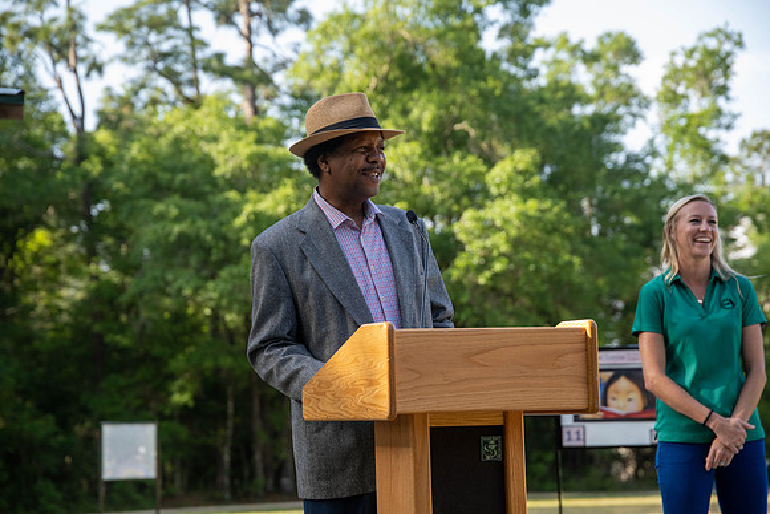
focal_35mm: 105
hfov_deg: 19.5
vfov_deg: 13.0
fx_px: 2246
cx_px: 385
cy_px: 257
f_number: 6.3
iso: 400
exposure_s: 1/320
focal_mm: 105
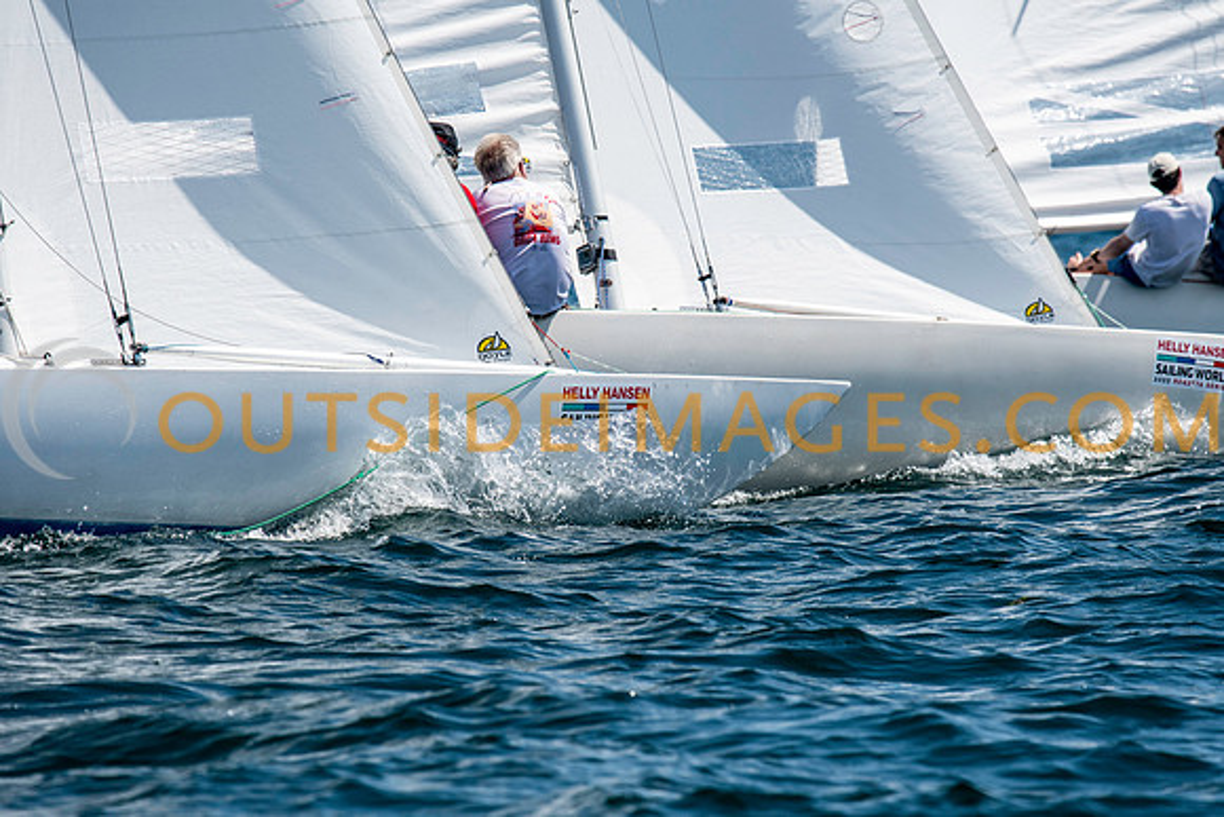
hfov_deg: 4.6
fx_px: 15303
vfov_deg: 3.1
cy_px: 408
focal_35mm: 450
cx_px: 612
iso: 320
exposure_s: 1/2500
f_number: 5.6
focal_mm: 300
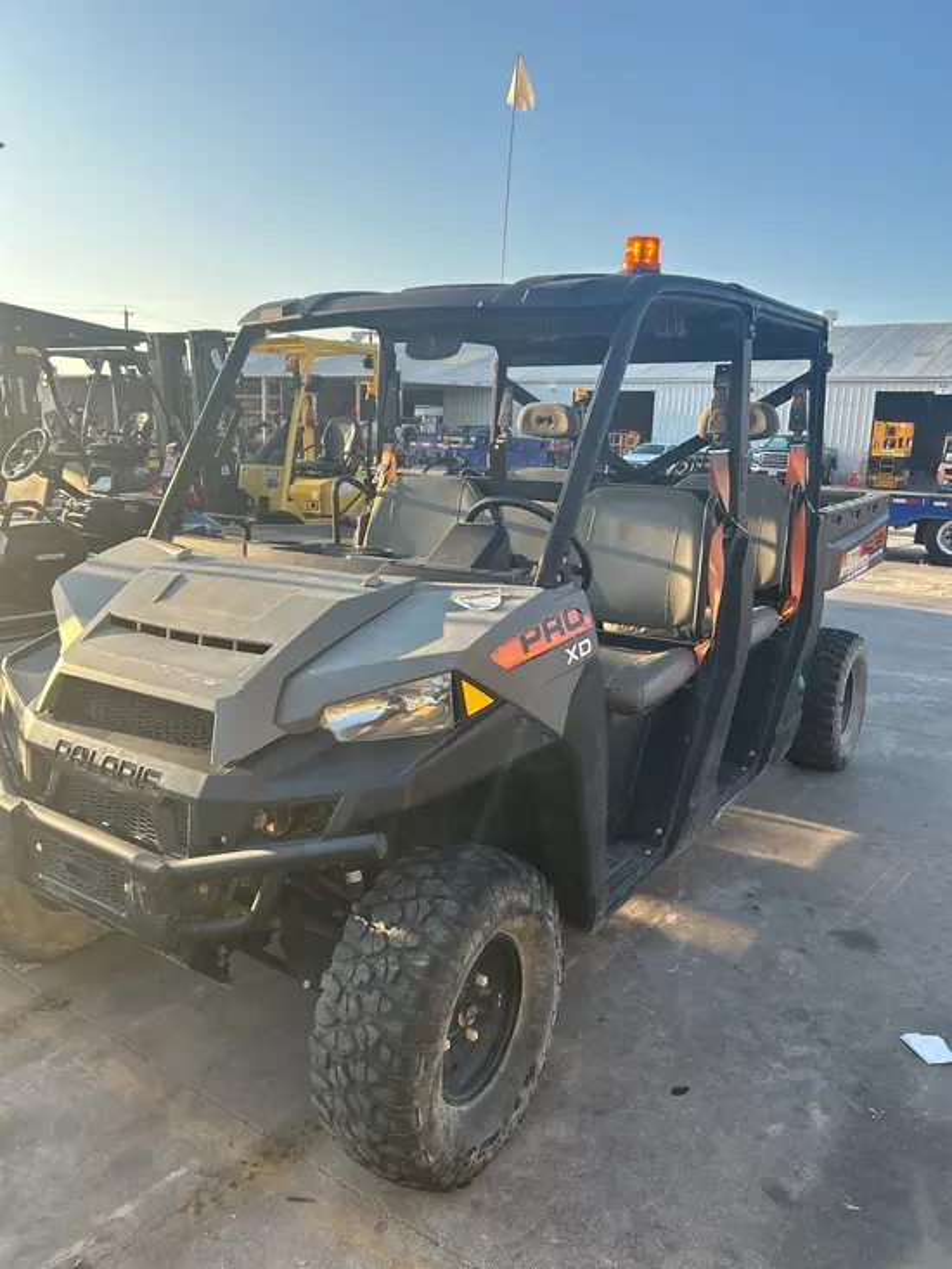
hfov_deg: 53.1
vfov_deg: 67.3
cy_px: 634
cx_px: 476
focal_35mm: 26
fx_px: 953
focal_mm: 5.7
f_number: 1.5
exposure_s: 1/1000
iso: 50
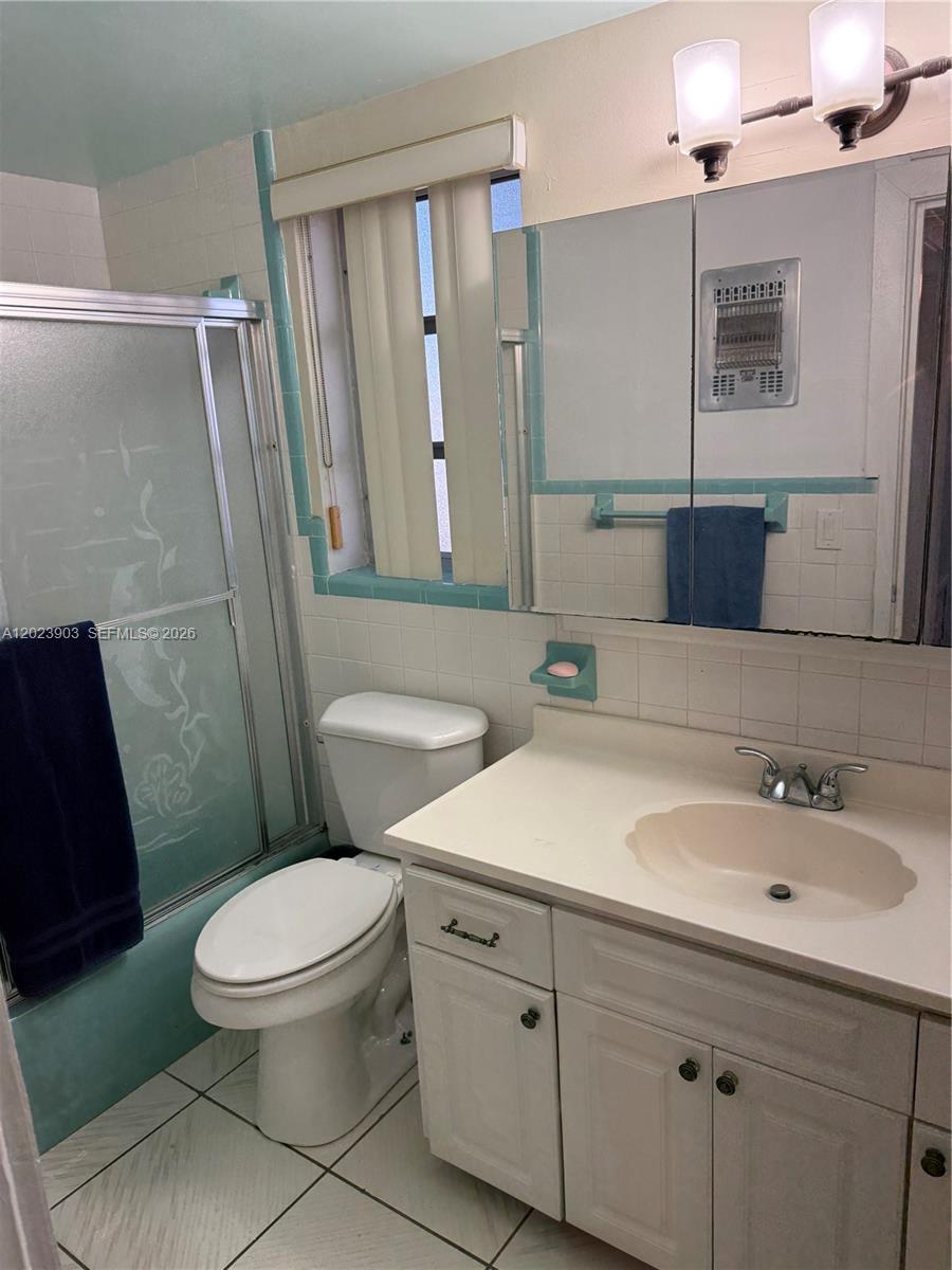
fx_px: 880
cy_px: 635
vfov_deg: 71.6
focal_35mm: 24
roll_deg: +3.3
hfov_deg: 56.8
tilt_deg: -13.1
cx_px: 476
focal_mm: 6.76
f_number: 1.78
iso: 160
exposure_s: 1/160
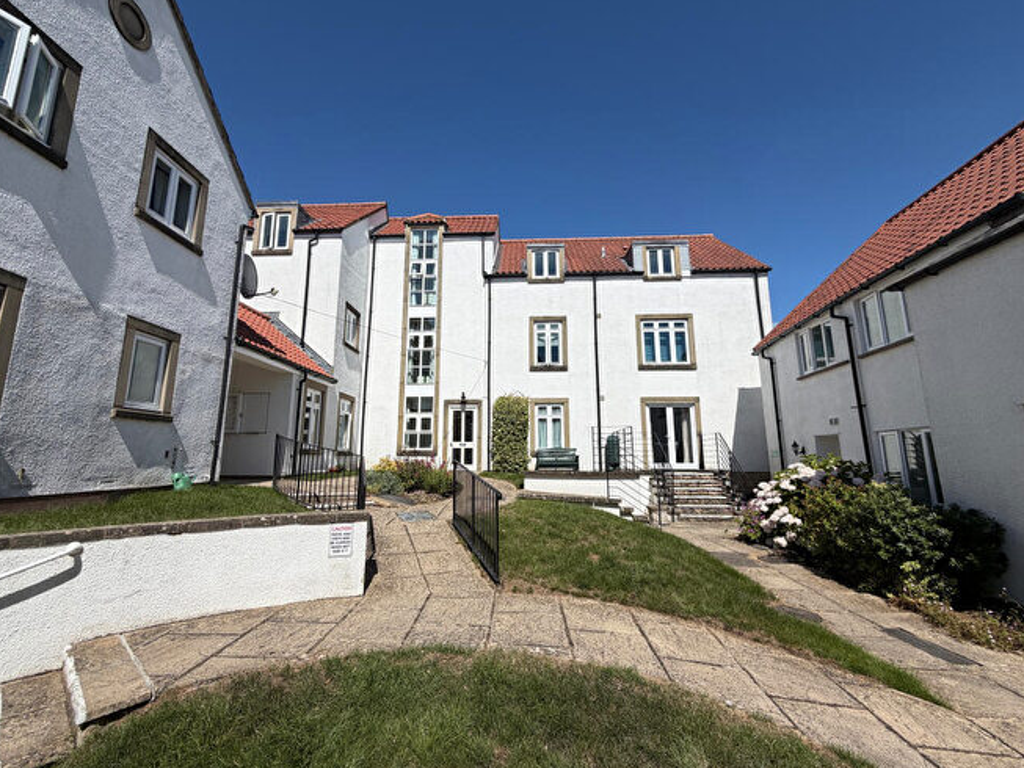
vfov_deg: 81.8
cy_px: 382
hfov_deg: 98.2
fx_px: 444
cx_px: 507
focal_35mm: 15
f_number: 2.2
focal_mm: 2.22
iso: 20
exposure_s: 1/1431
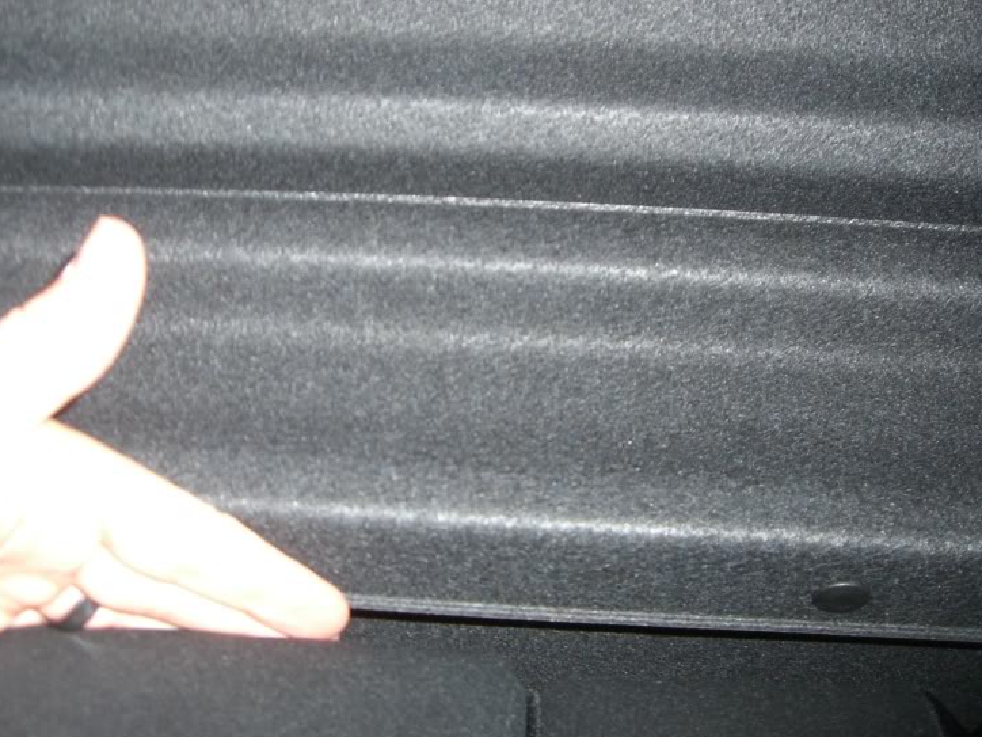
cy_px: 361
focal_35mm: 42
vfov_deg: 34.3
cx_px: 482
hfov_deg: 44.8
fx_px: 1191
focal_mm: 6.2
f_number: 2.7
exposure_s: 1/60
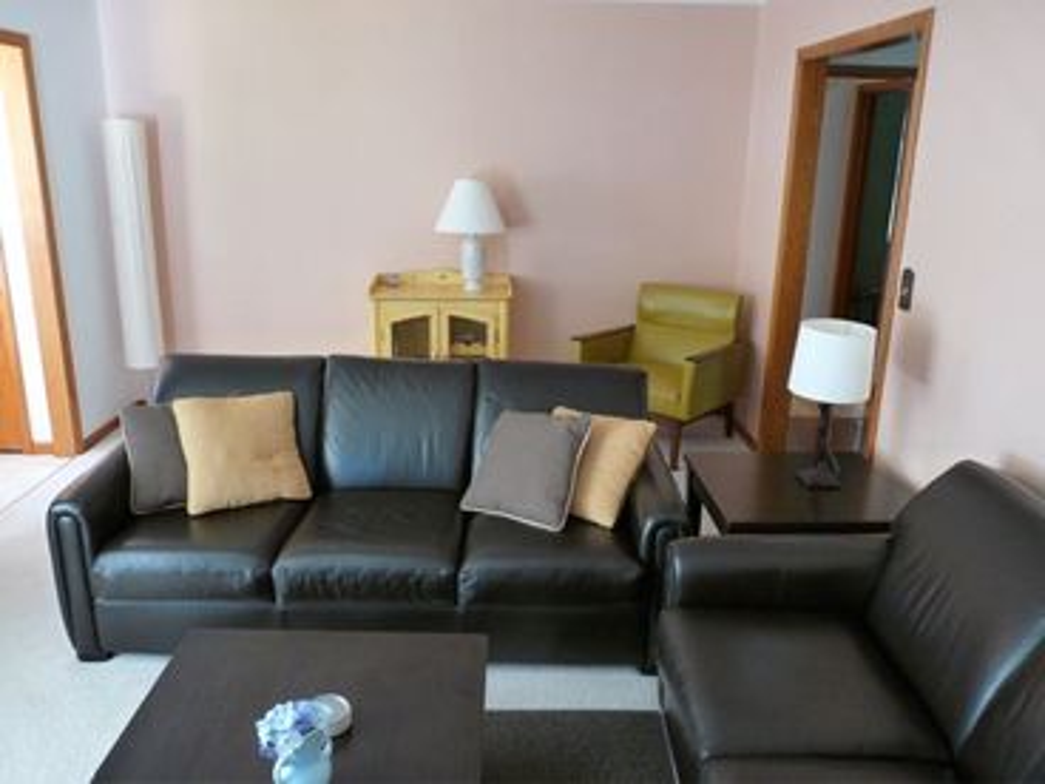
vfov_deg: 51.4
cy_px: 392
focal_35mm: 27
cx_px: 522
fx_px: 815
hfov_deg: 65.3
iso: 400
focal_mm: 4.8
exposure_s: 1/8
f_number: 2.8
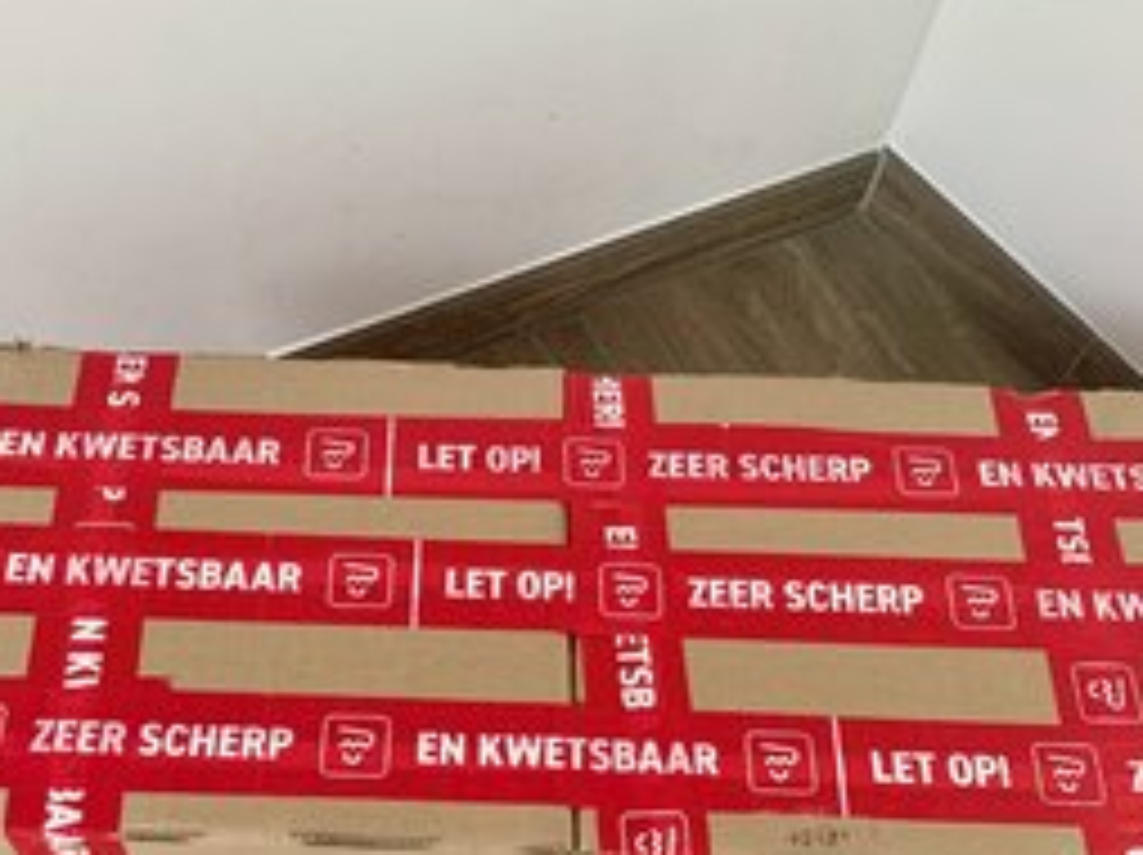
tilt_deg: -65.1
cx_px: 513
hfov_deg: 45.7
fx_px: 1353
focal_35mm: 41
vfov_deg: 34.5
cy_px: 621
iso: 125
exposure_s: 1/60
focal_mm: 4.25
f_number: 1.8
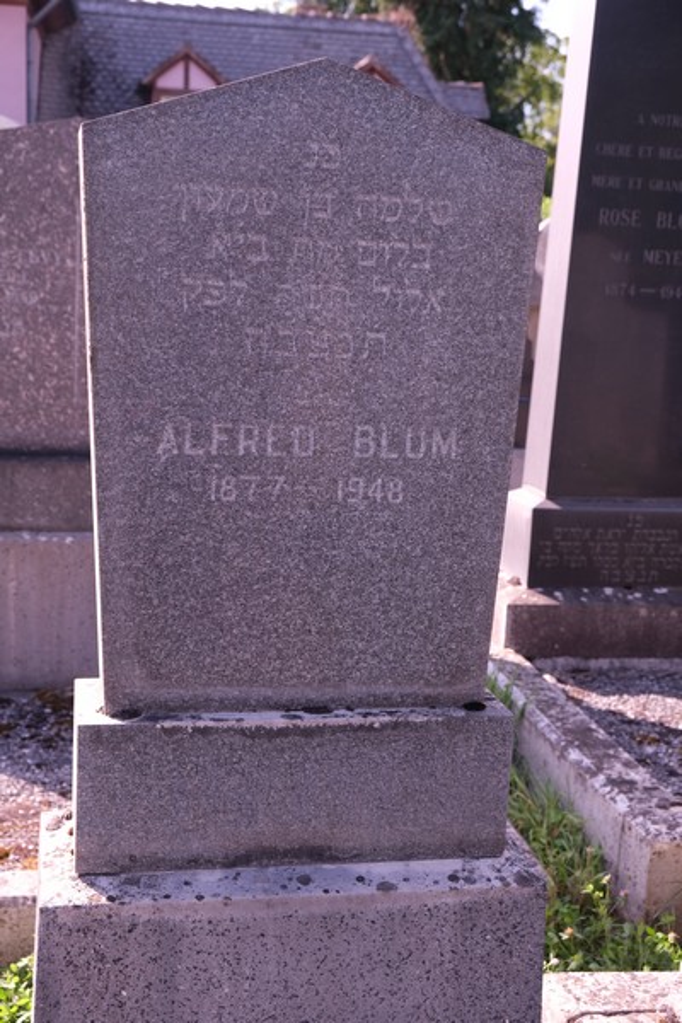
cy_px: 512
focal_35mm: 45
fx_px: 1279
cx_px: 341
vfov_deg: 43.6
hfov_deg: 29.9
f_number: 5
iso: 160
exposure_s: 1/125
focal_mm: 30.2
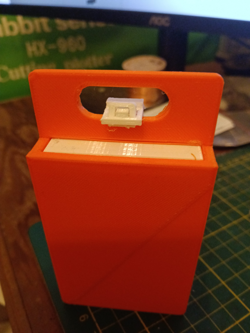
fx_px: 260
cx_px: 125
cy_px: 166
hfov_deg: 51.4
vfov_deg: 65.3
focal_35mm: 27
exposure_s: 1/25
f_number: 1.8
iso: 1000
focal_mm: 3.98
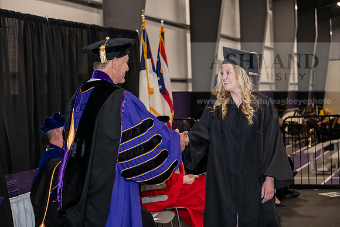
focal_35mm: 70
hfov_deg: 28.8
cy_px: 114
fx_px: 661
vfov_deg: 19.5
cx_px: 170
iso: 2500
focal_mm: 70
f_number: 5
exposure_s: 1/200
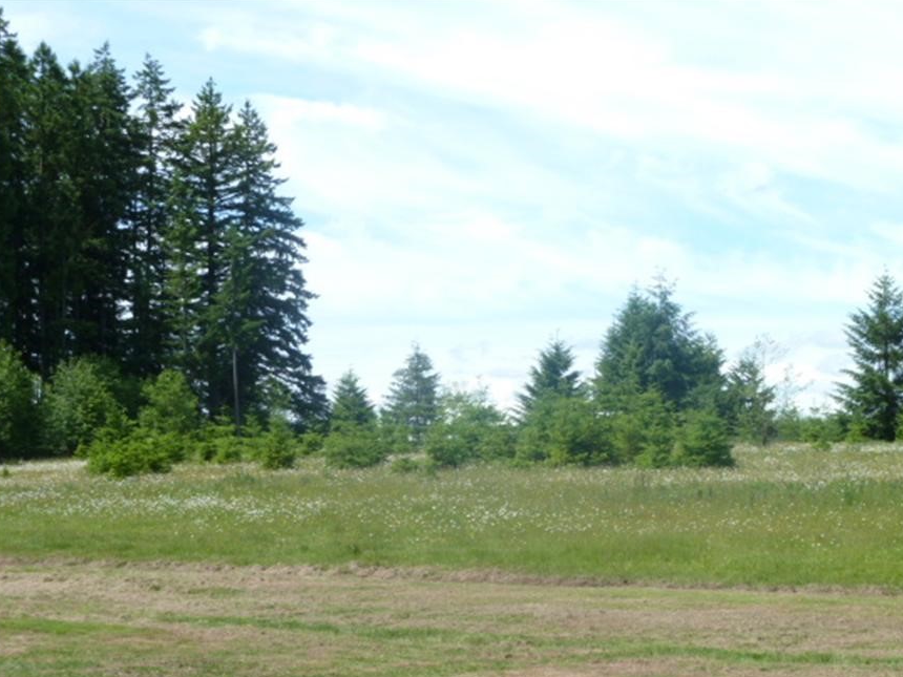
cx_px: 526
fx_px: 1956
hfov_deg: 26.0
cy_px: 398
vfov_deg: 19.6
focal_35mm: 75
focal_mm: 10.3
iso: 80
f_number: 4
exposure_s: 1/320
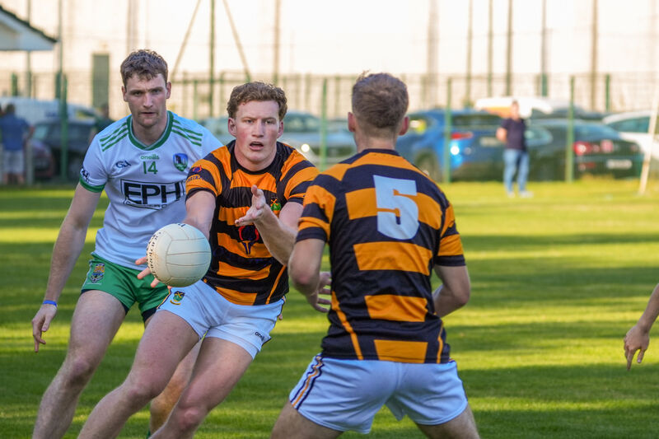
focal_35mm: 200
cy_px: 220
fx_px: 3660
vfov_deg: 6.9
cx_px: 330
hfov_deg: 10.3
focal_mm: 200
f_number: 6.3
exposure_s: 1/1000
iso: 640
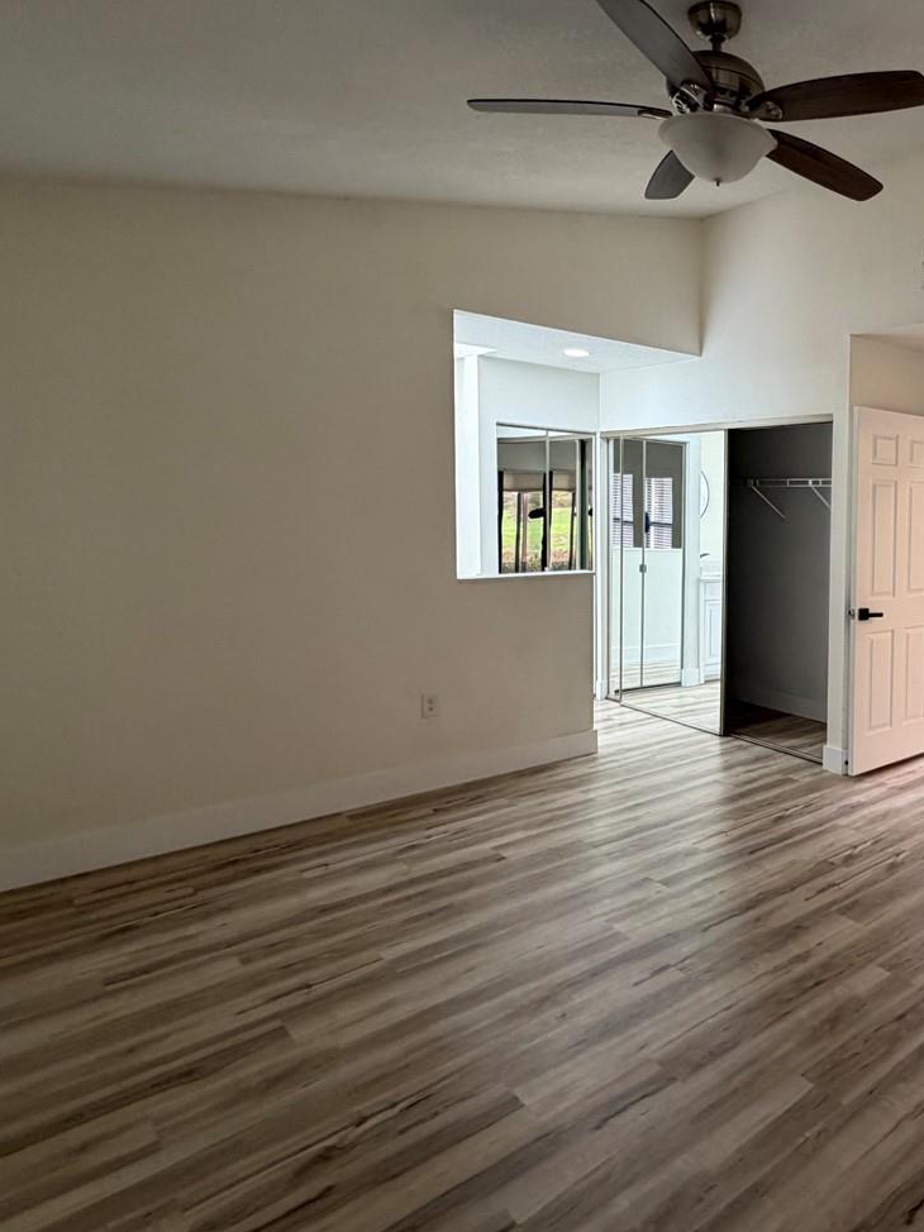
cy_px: 576
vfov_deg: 73.9
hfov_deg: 49.7
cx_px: 892
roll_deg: -0.6
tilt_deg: -5.8
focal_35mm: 23
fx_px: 819
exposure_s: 1/60
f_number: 2.2
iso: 160
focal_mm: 2.22
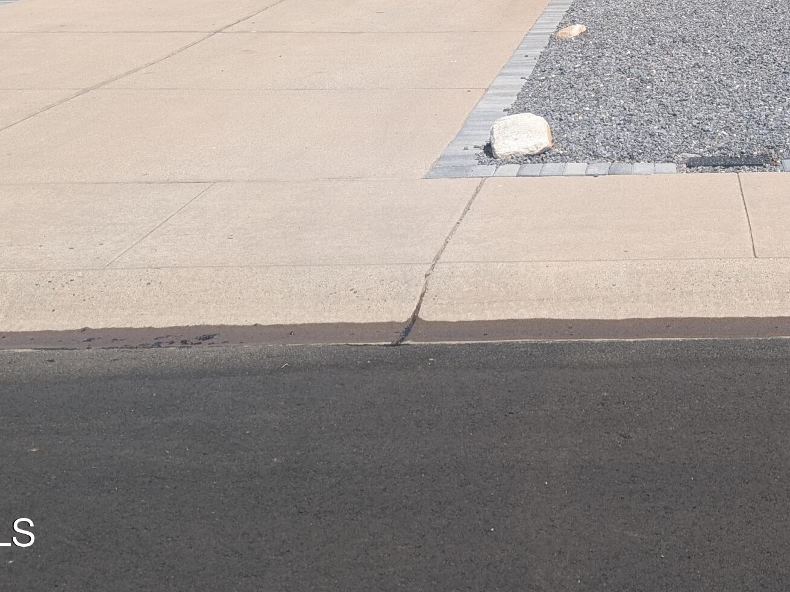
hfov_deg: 33.1
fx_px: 1255
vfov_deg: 24.5
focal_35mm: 55
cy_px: -85
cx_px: 712
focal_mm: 6.9
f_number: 1.68
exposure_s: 1/1119
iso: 20
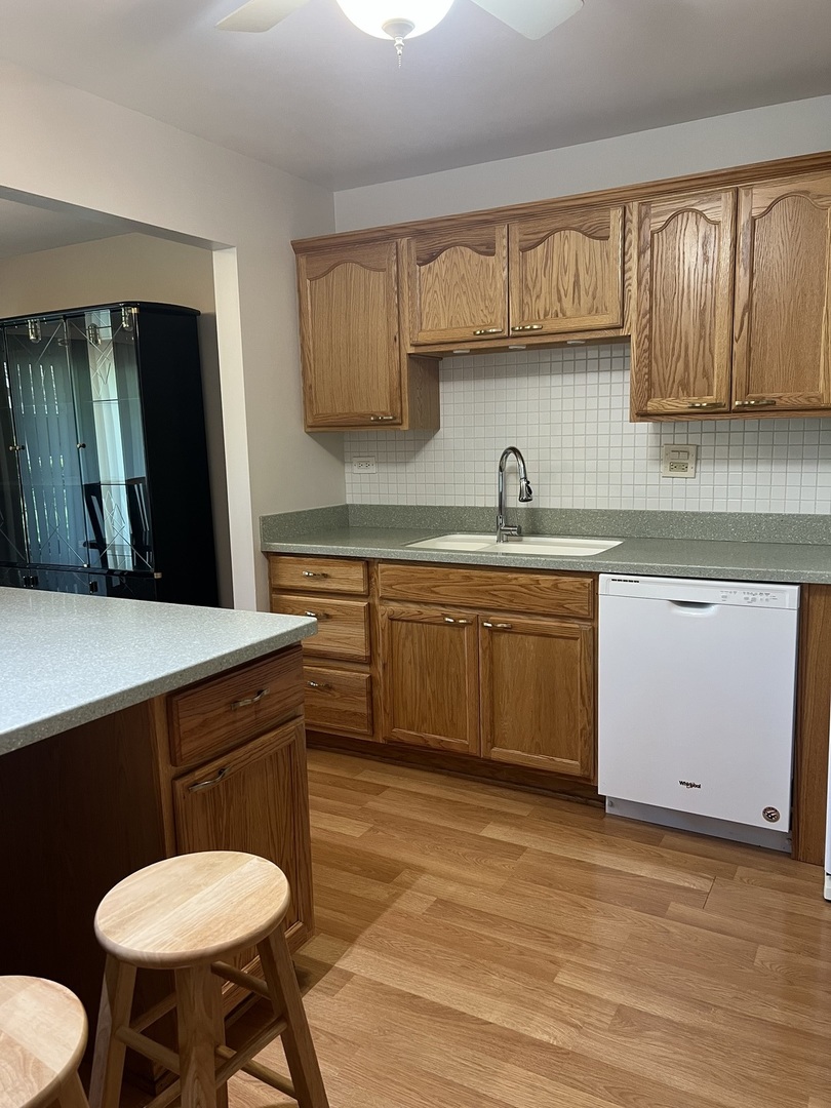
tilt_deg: -7.4
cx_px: 416
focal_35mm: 26
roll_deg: +1.0
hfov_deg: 53.1
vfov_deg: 67.3
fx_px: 832
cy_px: 554
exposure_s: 1/60
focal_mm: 5.7
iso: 200
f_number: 1.5
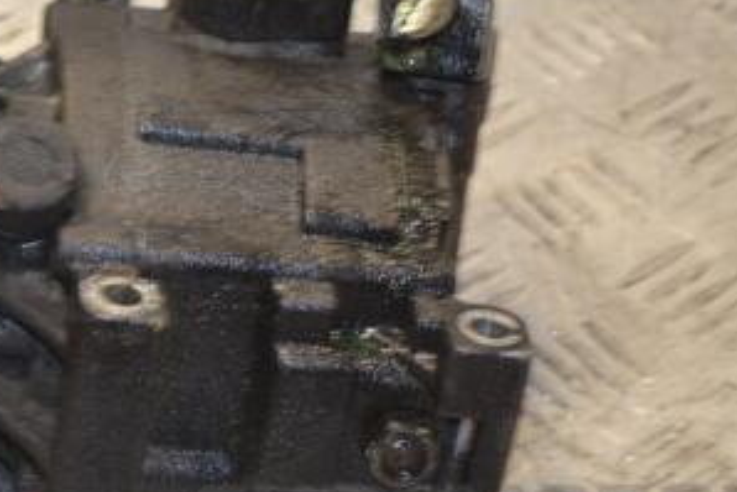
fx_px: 3400
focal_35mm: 166
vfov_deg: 8.3
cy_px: 193
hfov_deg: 12.3
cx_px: 151
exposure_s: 1/60
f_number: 5.6
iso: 450
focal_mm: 55
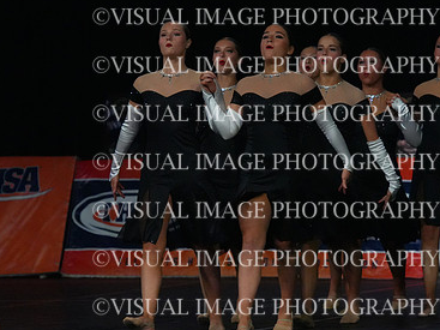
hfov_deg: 5.2
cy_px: 137
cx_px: 266
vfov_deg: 3.9
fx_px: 4829
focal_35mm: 380
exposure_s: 1/1000
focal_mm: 250
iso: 12800
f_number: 5
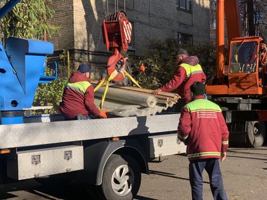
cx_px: 134
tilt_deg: +0.4
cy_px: 100
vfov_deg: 28.0
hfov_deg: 36.8
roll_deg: +0.5
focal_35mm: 52
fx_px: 401
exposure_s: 1/551
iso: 16
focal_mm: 6
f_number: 2.4
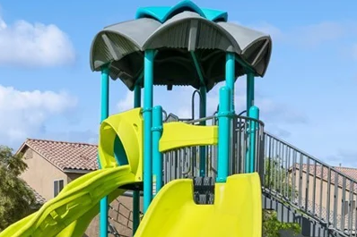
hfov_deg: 36.1
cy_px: 188
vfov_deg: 24.1
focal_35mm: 55
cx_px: 161
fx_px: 548
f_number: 8
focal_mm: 21.5
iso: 200
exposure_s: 1/1250
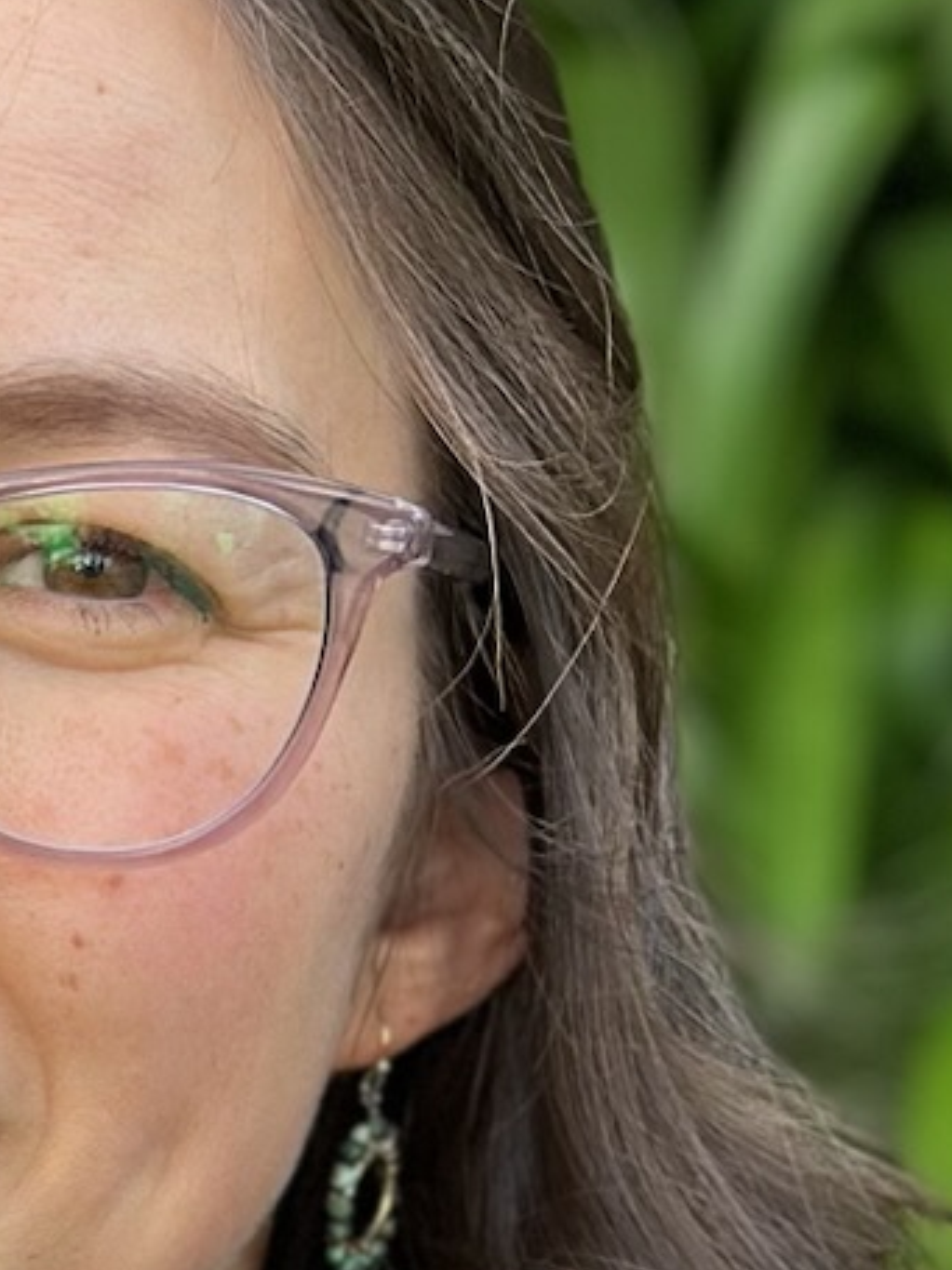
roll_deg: -2.0
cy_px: 1613
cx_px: -528
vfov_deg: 9.0
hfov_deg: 6.8
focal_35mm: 216
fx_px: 7924
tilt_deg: -2.1
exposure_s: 1/442
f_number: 1.78
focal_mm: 6.86
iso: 80
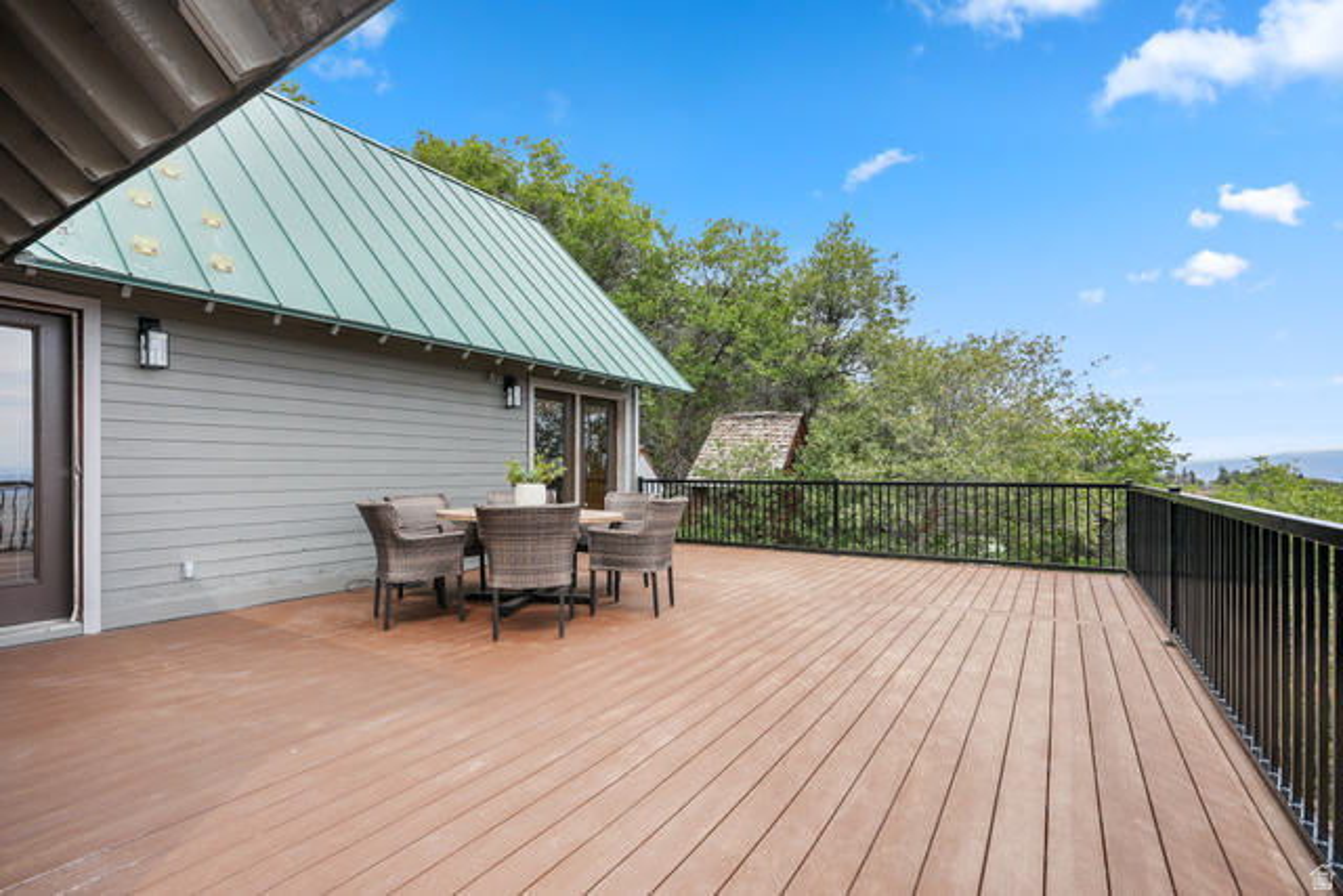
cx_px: 672
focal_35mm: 16
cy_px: 448
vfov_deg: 73.8
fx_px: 597
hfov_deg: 96.7
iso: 250
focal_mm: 16
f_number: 9
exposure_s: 1/200
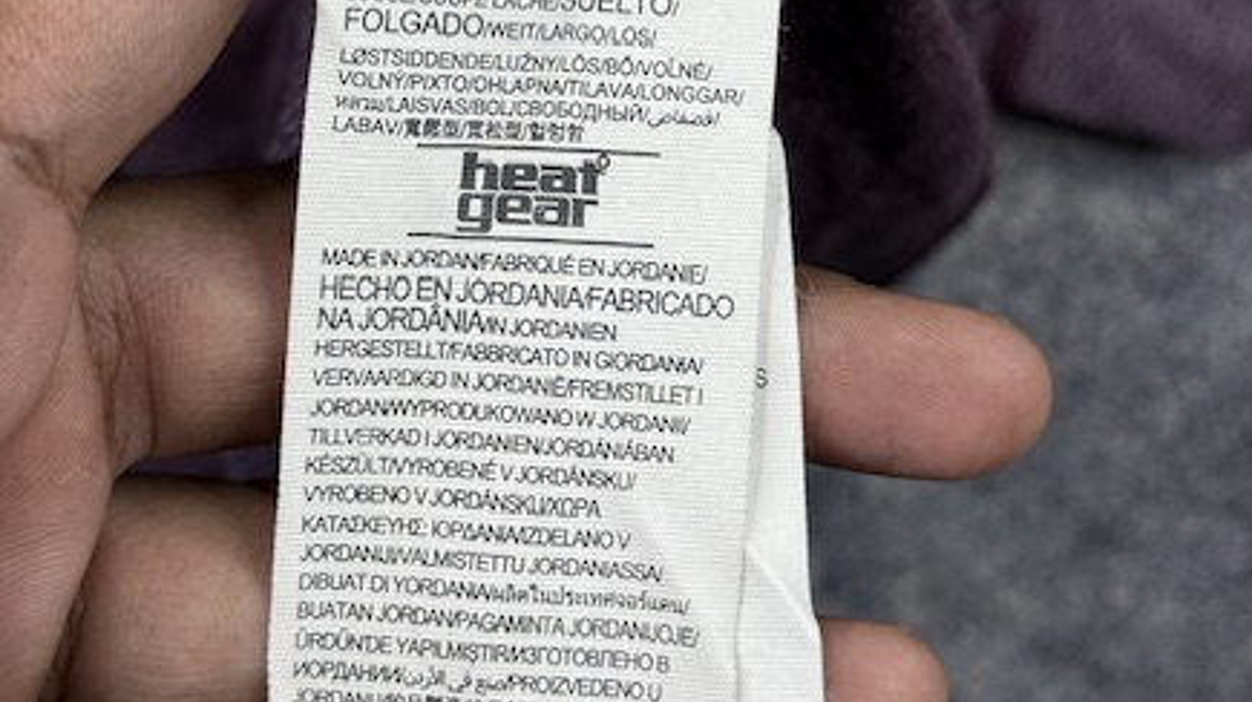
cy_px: 158
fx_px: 2555
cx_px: 622
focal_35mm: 77
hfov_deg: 27.5
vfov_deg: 15.6
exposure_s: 1/255
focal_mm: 6.76
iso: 64
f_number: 1.78
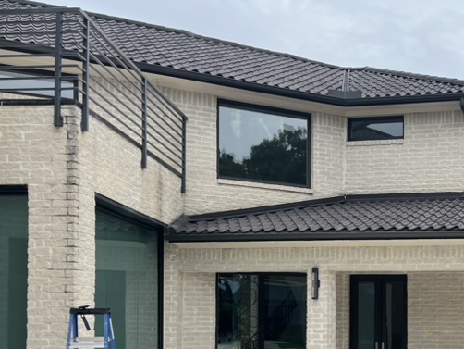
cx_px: 455
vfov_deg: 26.6
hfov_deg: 33.4
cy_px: 312
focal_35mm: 53
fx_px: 711
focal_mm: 5.1
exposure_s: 1/2309
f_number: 1.6
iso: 50
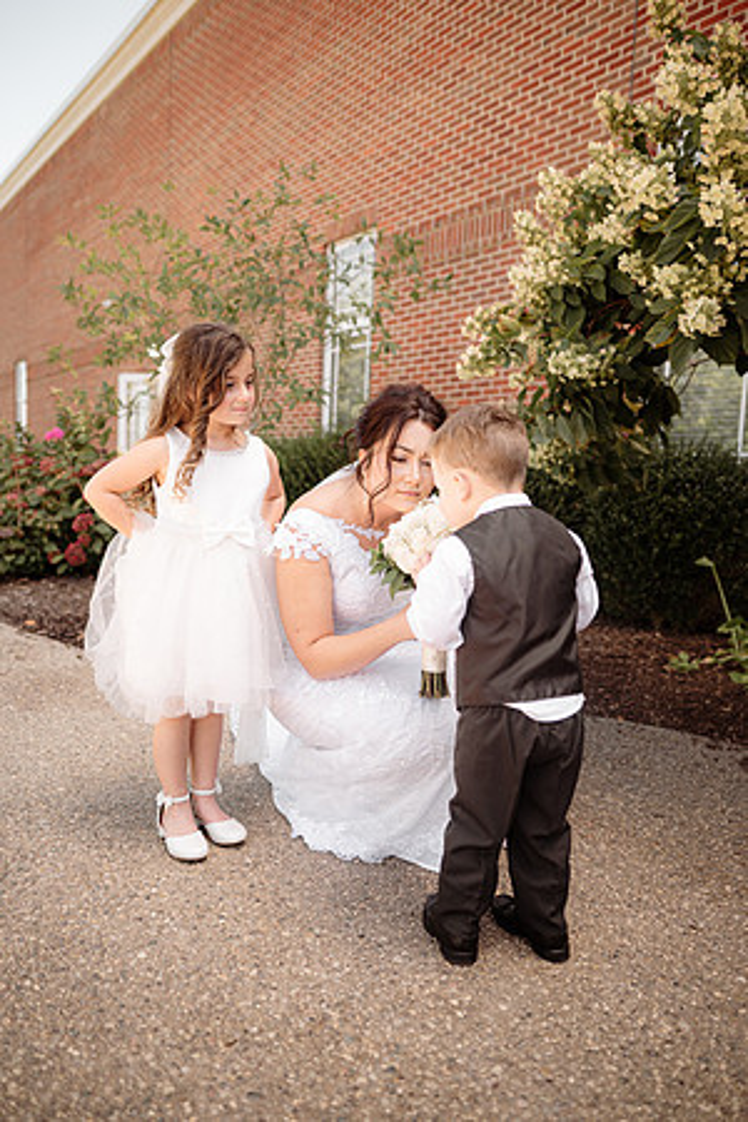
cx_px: 374
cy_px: 561
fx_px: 748
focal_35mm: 24
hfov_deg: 53.1
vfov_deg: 73.7
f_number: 2.2
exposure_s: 1/500
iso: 125
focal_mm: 24
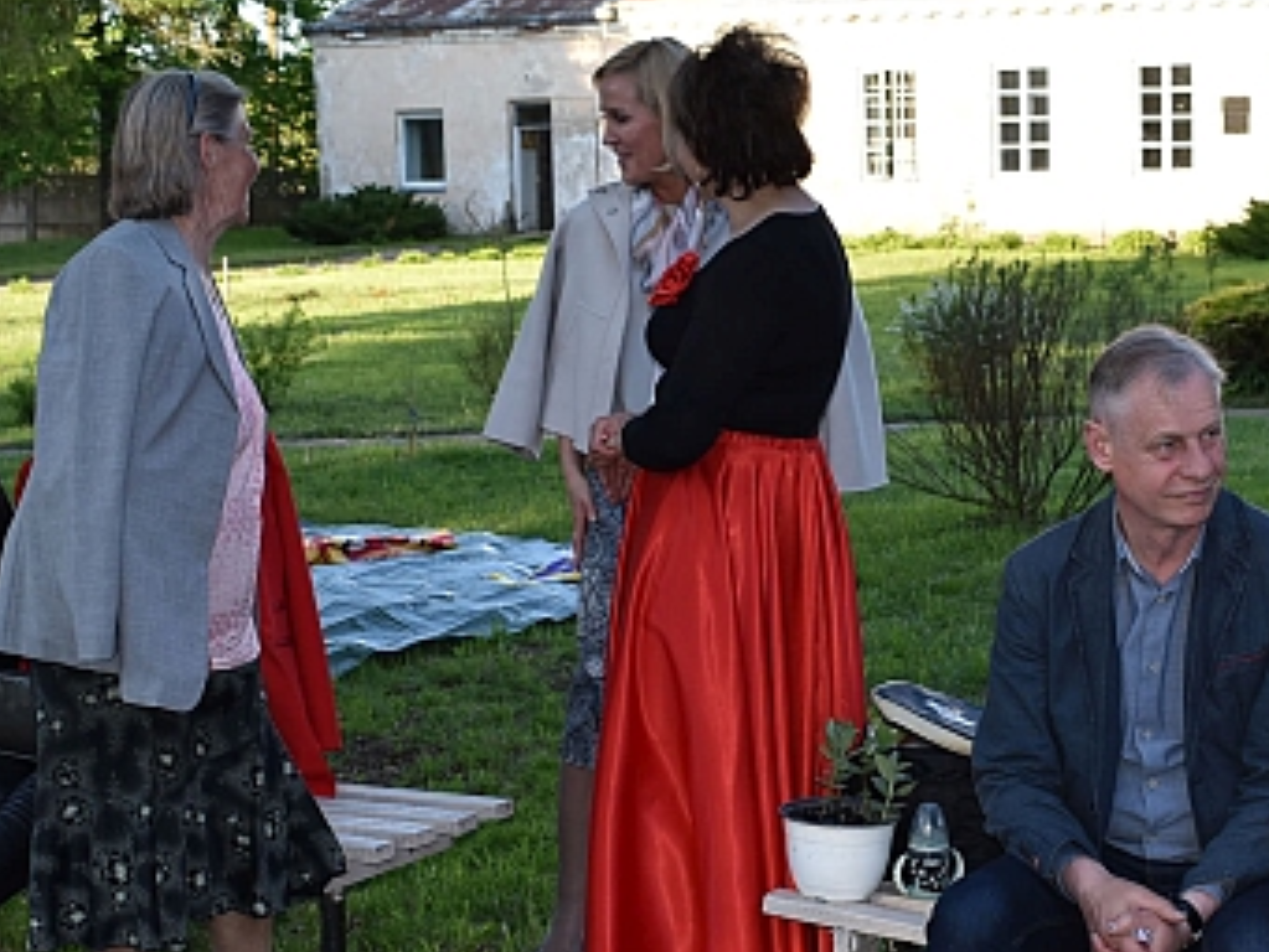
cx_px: 841
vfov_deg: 19.1
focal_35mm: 77
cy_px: 588
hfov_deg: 25.2
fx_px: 2824
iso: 125
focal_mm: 26
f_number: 5.6
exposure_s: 1/125
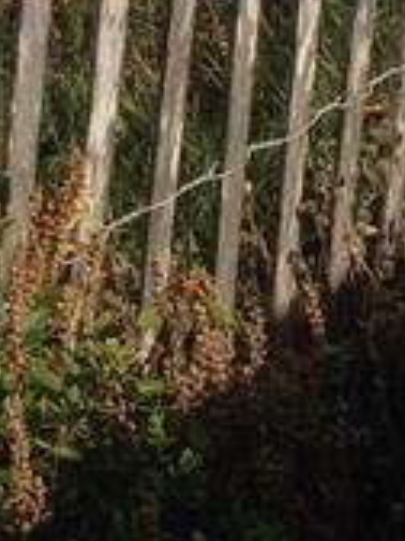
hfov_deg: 9.8
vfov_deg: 11.9
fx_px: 2356
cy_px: -480
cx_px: 257
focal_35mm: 151
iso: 50
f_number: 2.4
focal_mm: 4.12
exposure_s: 1/1938
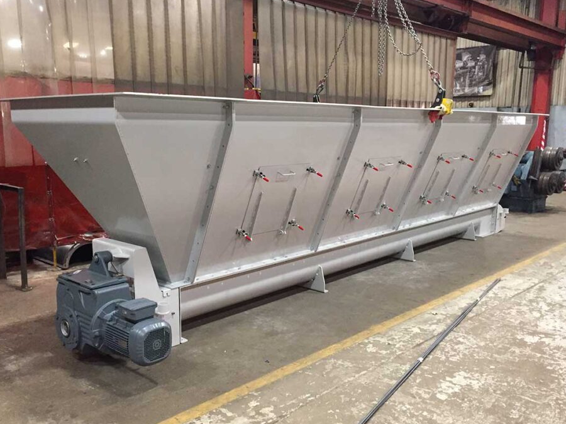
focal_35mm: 33
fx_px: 540
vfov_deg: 42.9
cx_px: 267
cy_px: 234
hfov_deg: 55.3
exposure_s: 1/25
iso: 250
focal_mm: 4.15
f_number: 2.2
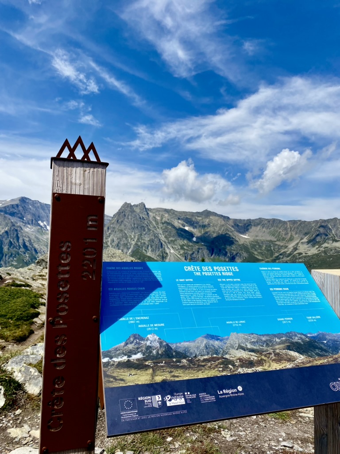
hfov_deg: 53.1
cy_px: 227
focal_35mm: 26
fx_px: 340
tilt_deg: +4.5
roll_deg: -1.9
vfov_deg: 67.3
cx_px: 170
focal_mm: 4.25
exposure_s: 1/4274
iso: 32
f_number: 1.8
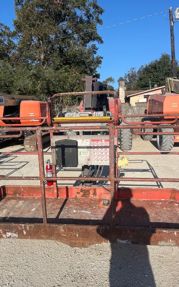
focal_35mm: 28
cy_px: 144
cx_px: 73
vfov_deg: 66.5
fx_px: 219
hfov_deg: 44.3
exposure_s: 1/3876
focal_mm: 5.1
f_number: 1.6
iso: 50
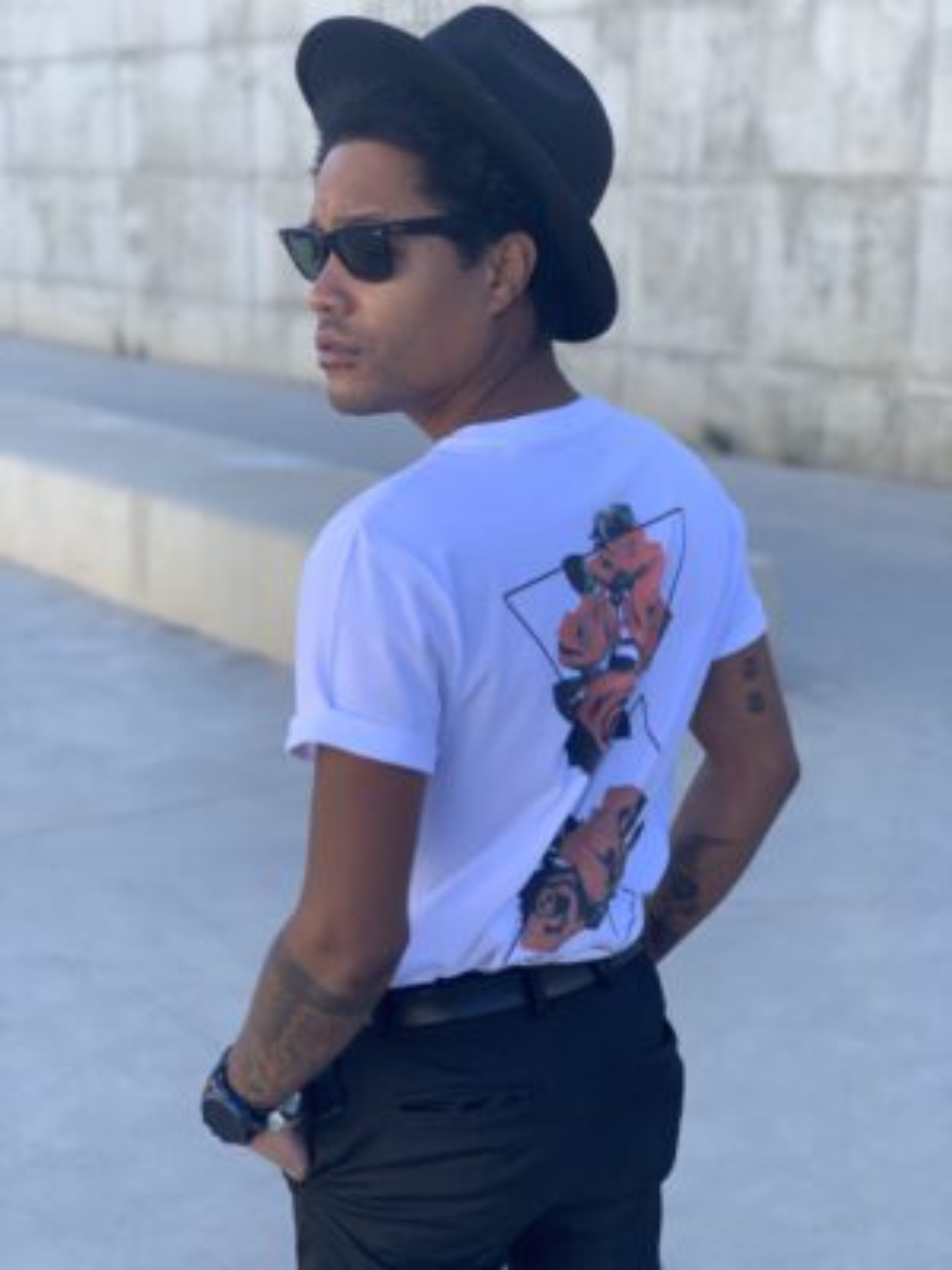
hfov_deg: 28.0
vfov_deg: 36.8
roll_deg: -1.4
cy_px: 635
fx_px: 1907
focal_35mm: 52
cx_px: 476
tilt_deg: -13.3
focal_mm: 6
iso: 16
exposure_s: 1/122
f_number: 2.4
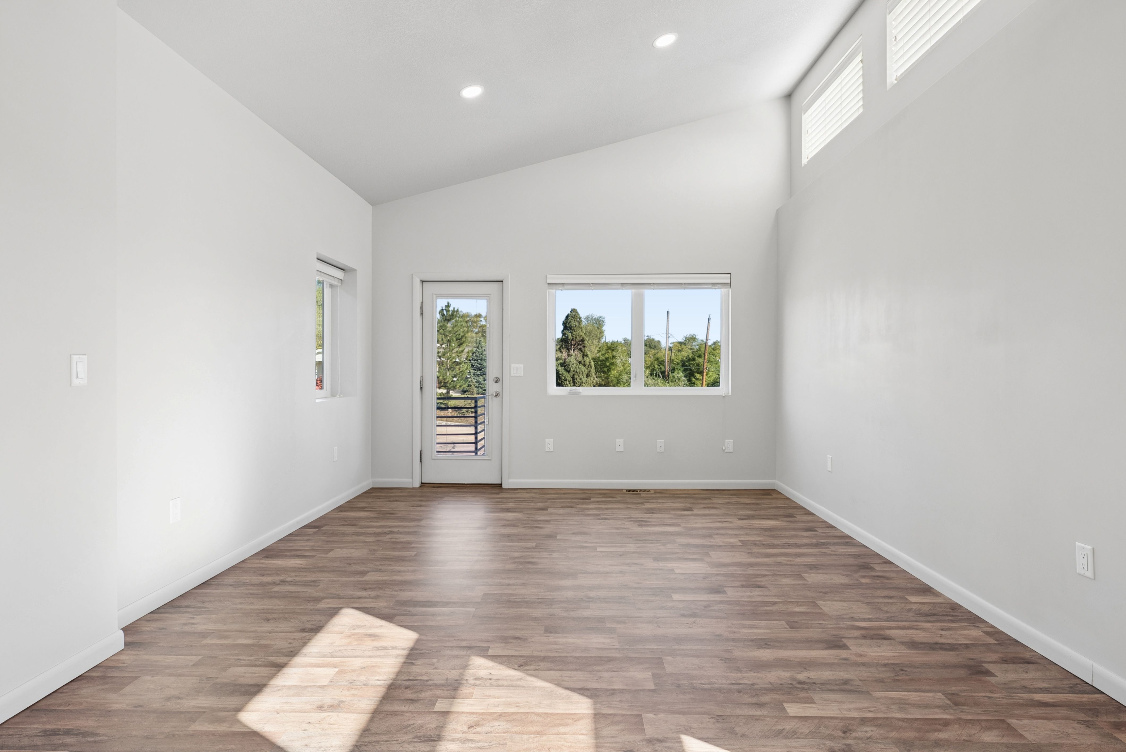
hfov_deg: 86.9
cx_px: 563
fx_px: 595
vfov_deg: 64.6
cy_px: 376
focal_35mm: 19
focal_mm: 19
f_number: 9
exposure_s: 1/60
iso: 200
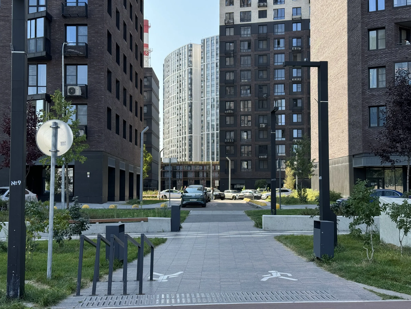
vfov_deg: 30.3
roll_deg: -0.1
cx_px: 206
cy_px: 154
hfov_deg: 39.7
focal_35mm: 48
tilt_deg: +4.2
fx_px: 570
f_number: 1.78
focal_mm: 6.76
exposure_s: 1/1215
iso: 64
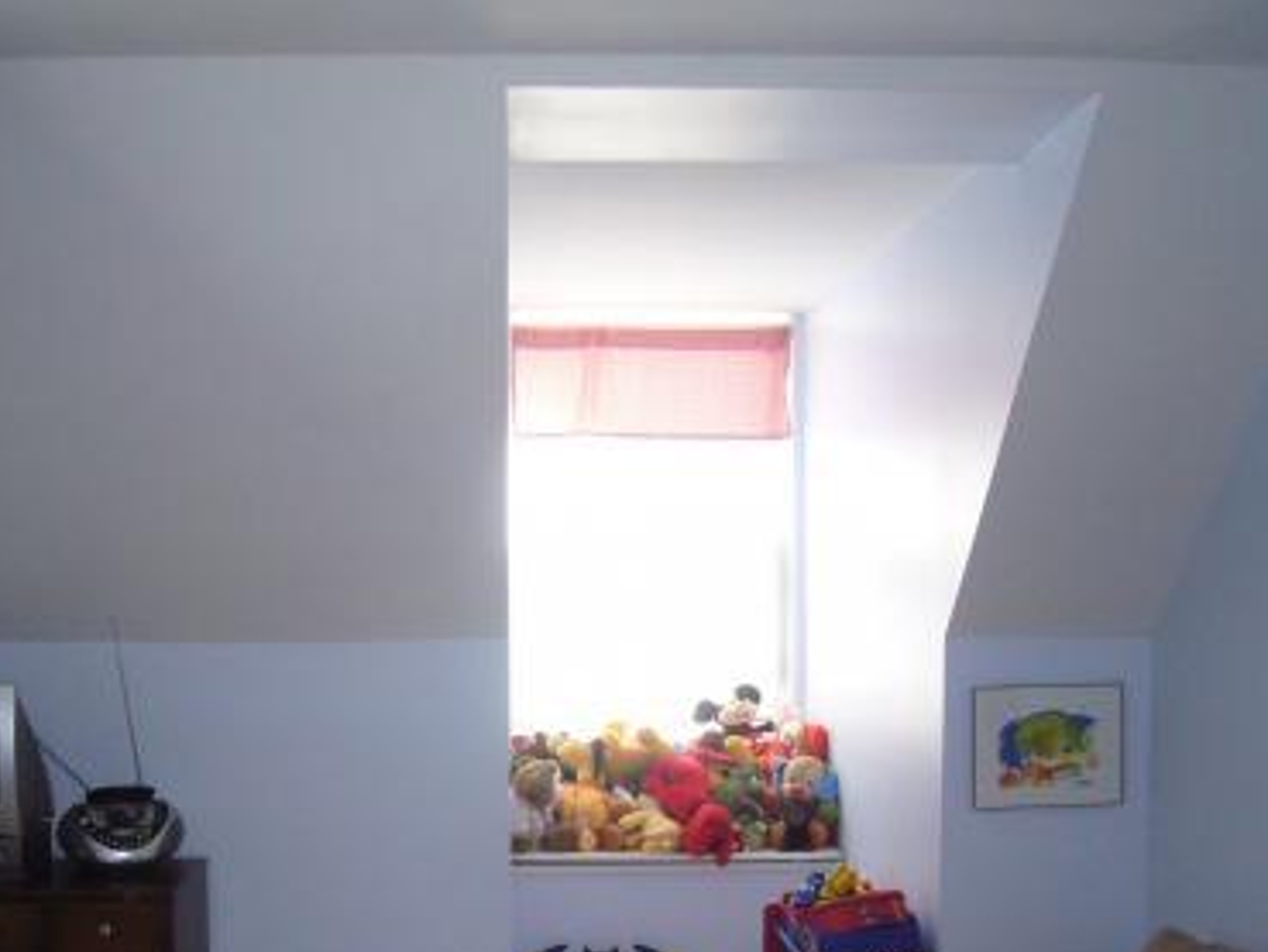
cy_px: 732
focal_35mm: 44
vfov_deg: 32.2
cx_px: 515
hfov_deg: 42.8
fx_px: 1612
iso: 200
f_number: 2.8
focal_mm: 4.6
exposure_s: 1/30
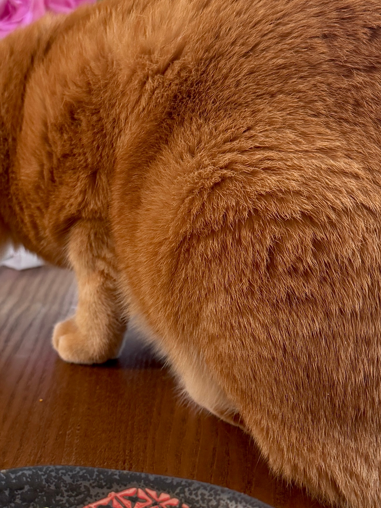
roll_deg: -0.5
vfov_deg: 29.7
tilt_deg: -24.7
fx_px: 939
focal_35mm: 64
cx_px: 110
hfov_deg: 22.8
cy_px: 387
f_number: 1.78
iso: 200
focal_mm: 6.76
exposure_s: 1/87
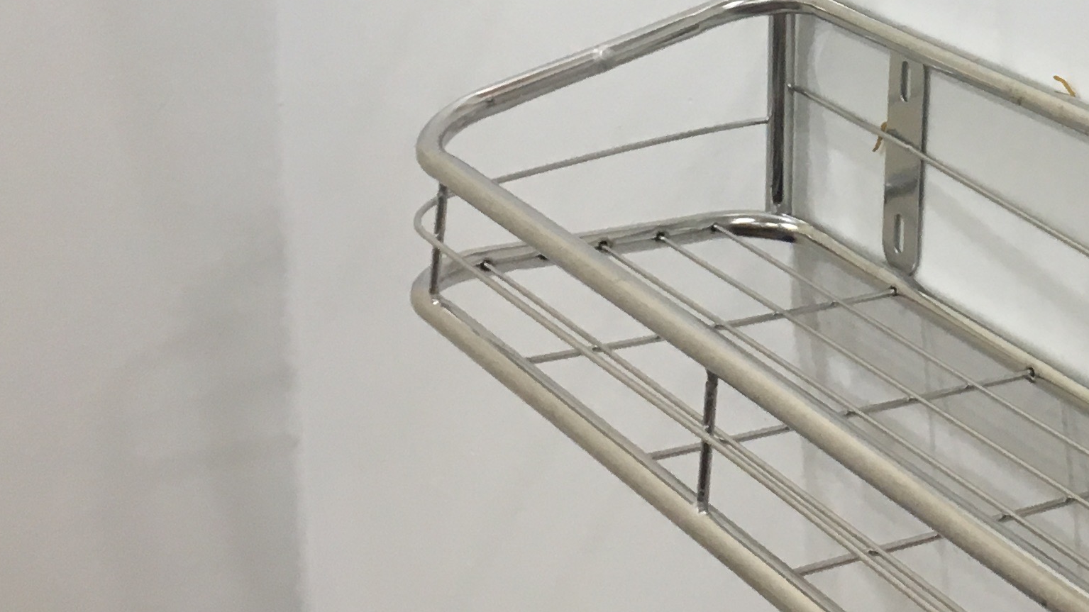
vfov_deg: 14.2
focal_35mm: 83
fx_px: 2396
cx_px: 1095
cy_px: -73
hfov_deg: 24.4
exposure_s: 1/33
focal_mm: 4.15
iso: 80
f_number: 2.2
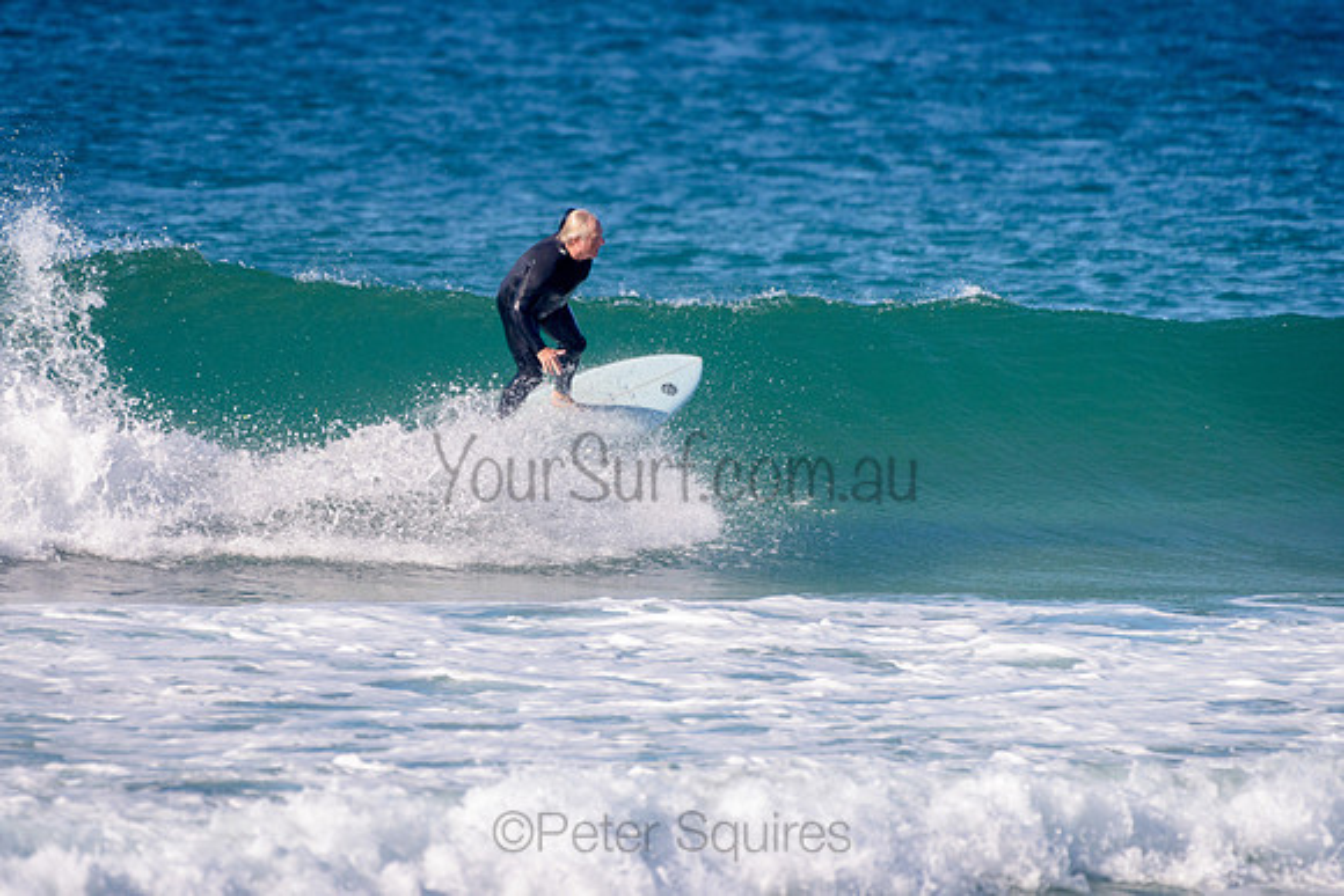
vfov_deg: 2.2
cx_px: 521
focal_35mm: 613
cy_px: 348
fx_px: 22876
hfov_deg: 3.4
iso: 280
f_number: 5.6
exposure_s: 1/1000
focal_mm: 500
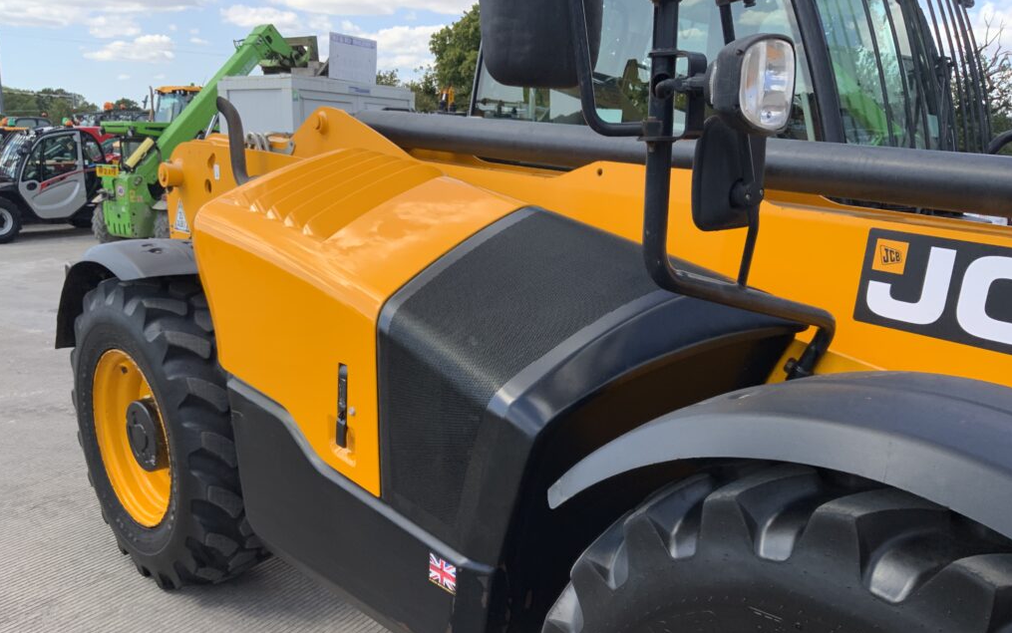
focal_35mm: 31
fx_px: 855
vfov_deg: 40.4
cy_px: 381
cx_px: 505
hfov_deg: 61.2
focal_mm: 3
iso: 16
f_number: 1.8
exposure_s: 1/482
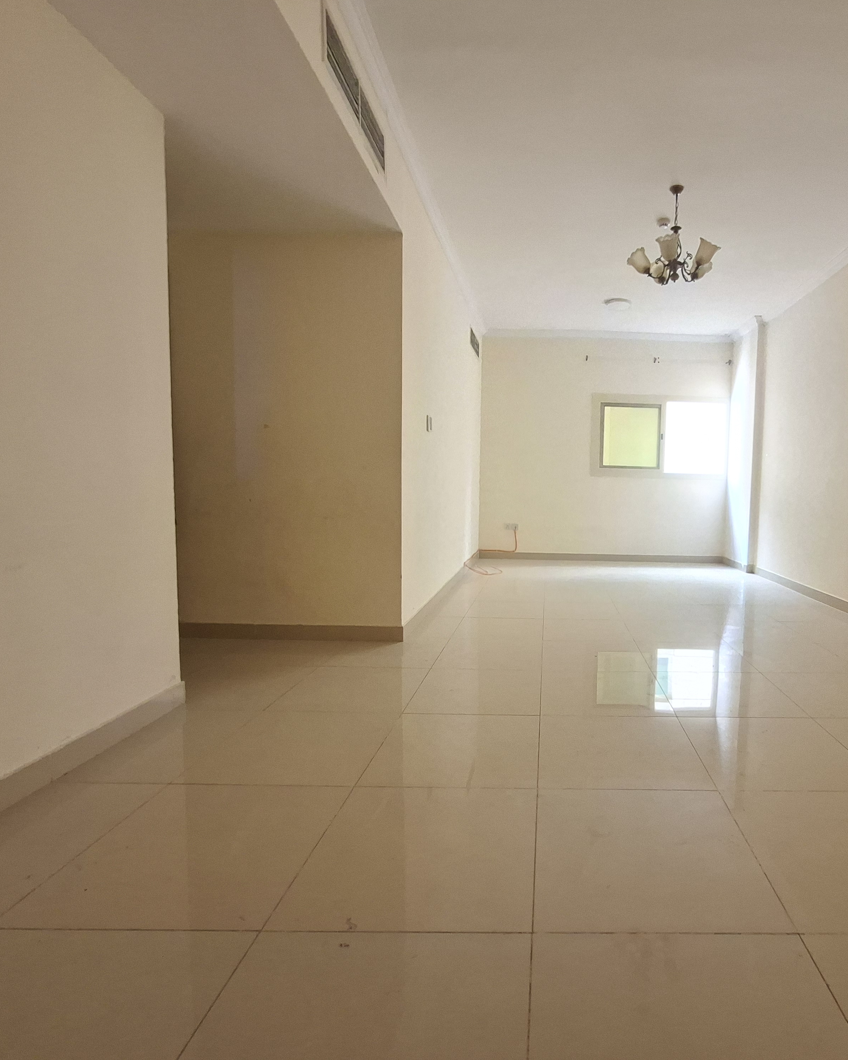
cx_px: 553
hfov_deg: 75.0
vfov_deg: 89.6
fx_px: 533
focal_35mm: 17
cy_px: 528
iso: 250
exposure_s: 1/24
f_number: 2.2
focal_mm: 1.74
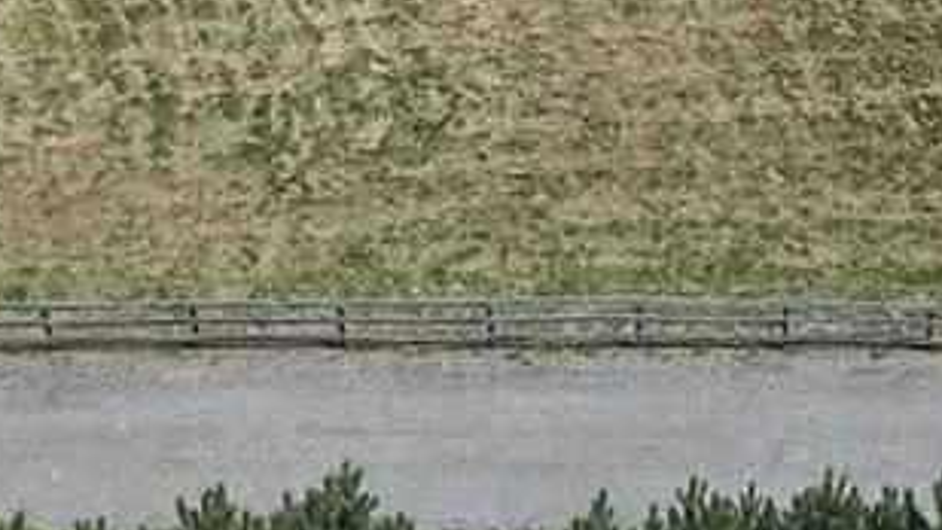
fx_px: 2349
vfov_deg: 12.4
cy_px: -219
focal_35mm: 94
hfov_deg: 22.3
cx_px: 783
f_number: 2.2
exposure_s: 1/2000
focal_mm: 4.73
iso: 100
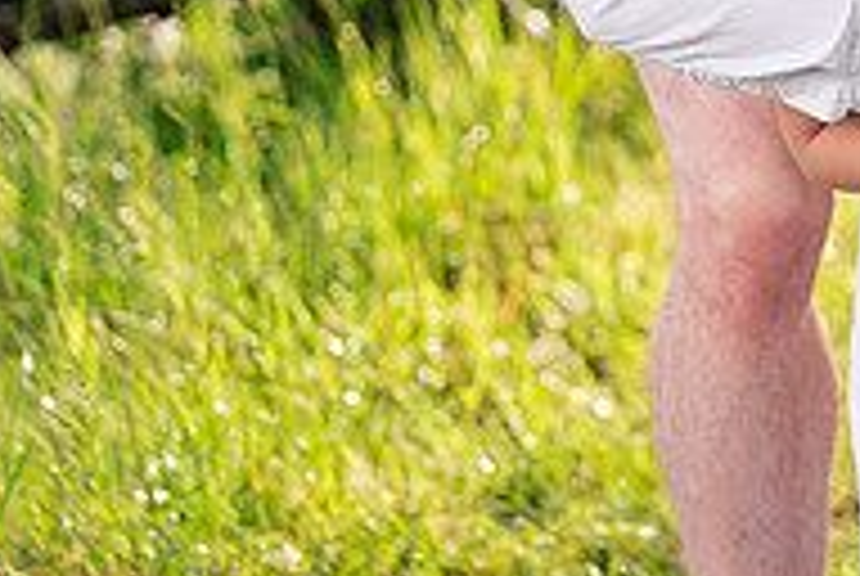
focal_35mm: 269
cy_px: -174
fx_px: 6436
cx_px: 1161
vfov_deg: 5.1
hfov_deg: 7.5
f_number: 3.2
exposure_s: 1/1600
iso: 800
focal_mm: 85
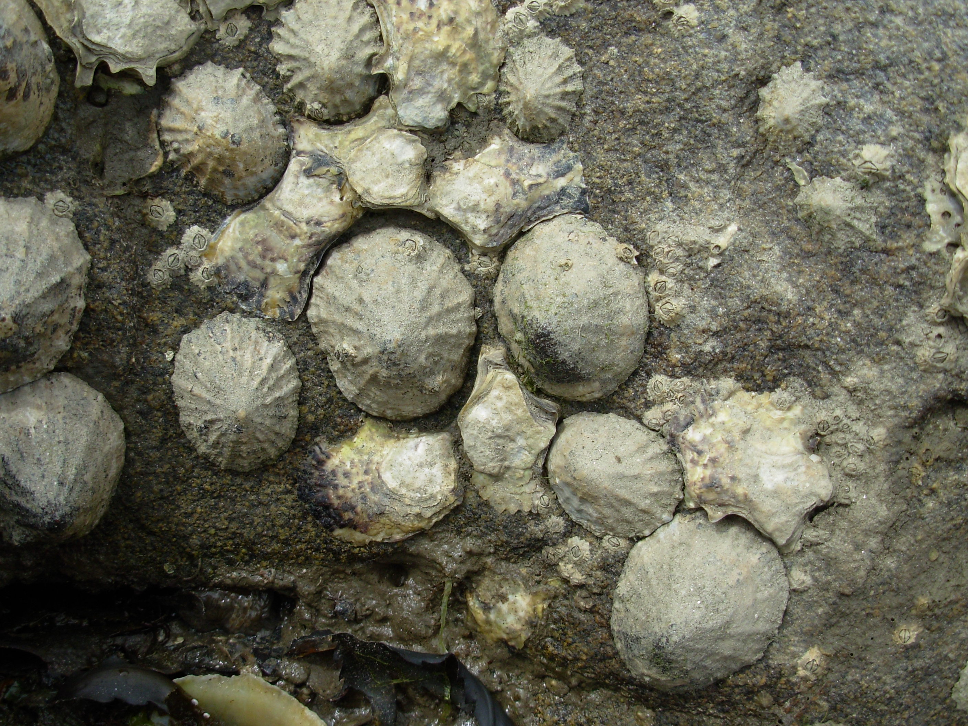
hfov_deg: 49.0
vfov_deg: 37.7
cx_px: 484
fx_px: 1063
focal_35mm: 38
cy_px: 363
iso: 50
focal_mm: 6.3
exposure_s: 1/837
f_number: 2.9
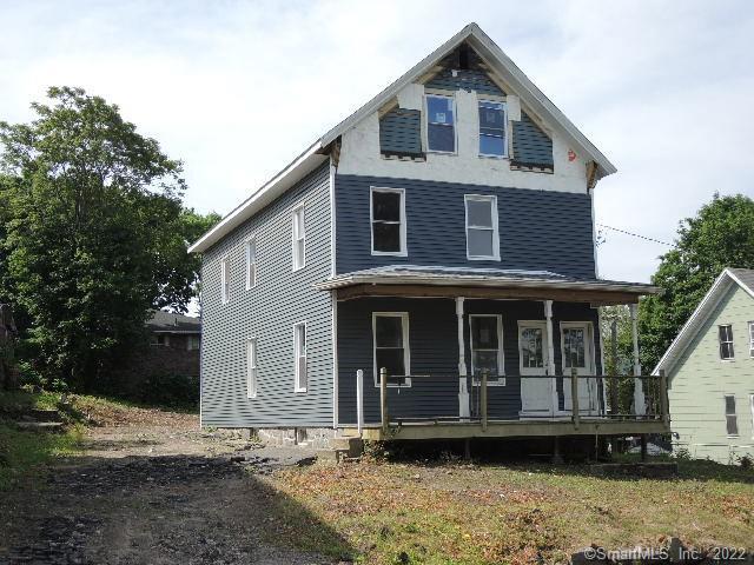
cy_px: 282
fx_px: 915
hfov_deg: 44.8
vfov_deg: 34.3
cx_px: 377
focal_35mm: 42
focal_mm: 9
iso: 80
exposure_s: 1/1000
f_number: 2.5
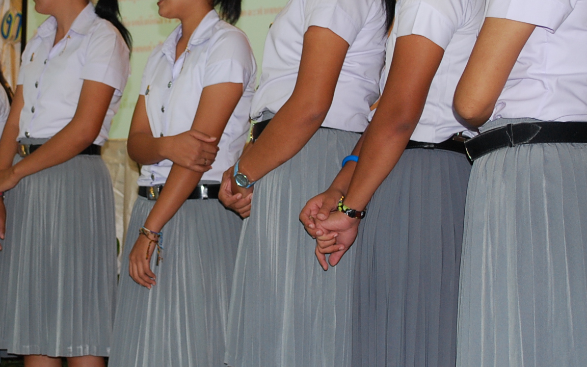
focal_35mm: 72
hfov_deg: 28.3
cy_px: 120
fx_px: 1152
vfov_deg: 18.0
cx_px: 165
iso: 400
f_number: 4.5
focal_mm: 28
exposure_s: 1/30
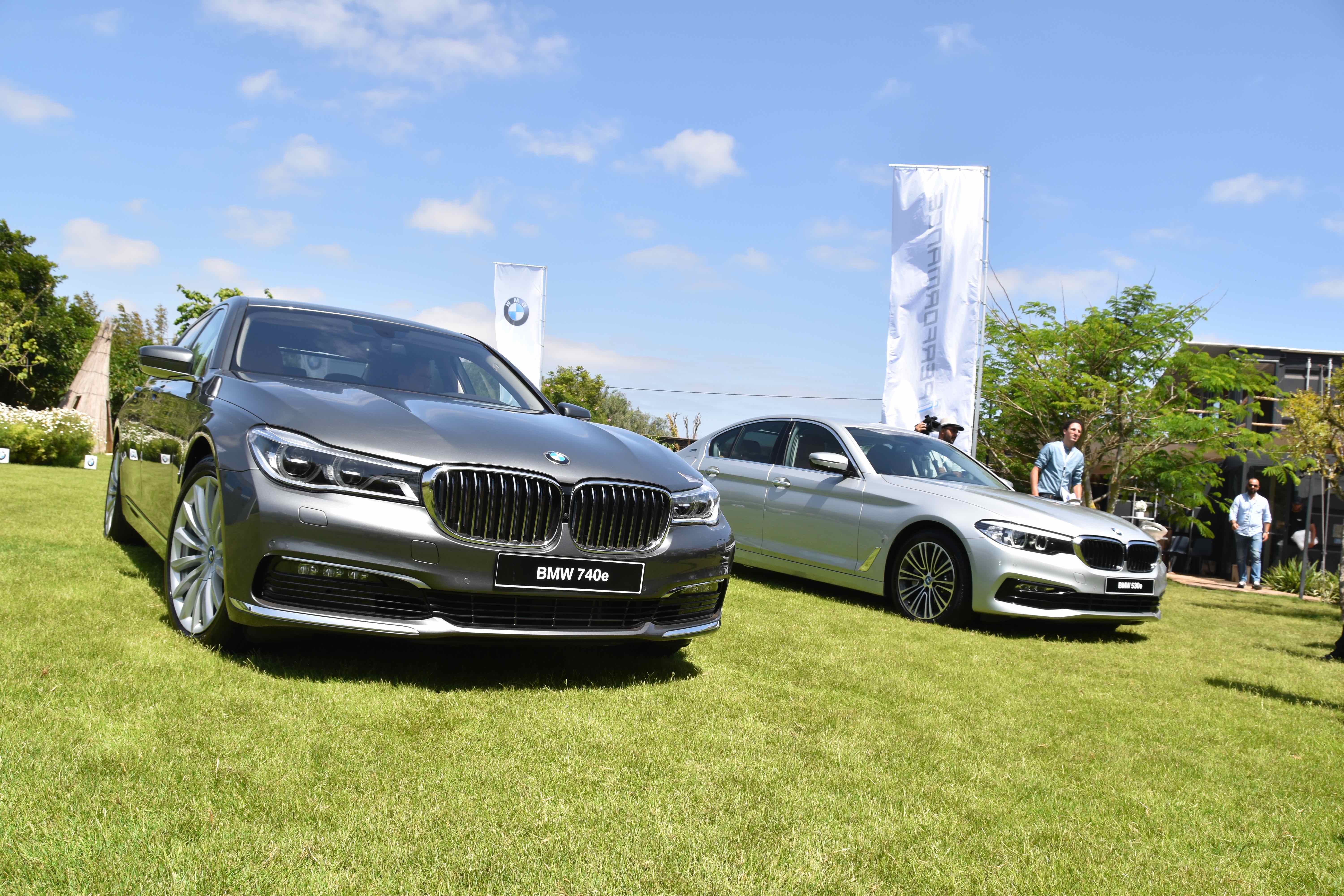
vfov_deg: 47.9
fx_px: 1008
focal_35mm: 27
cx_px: 672
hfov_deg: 67.4
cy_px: 448
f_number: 9
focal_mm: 18
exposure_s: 1/320
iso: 200
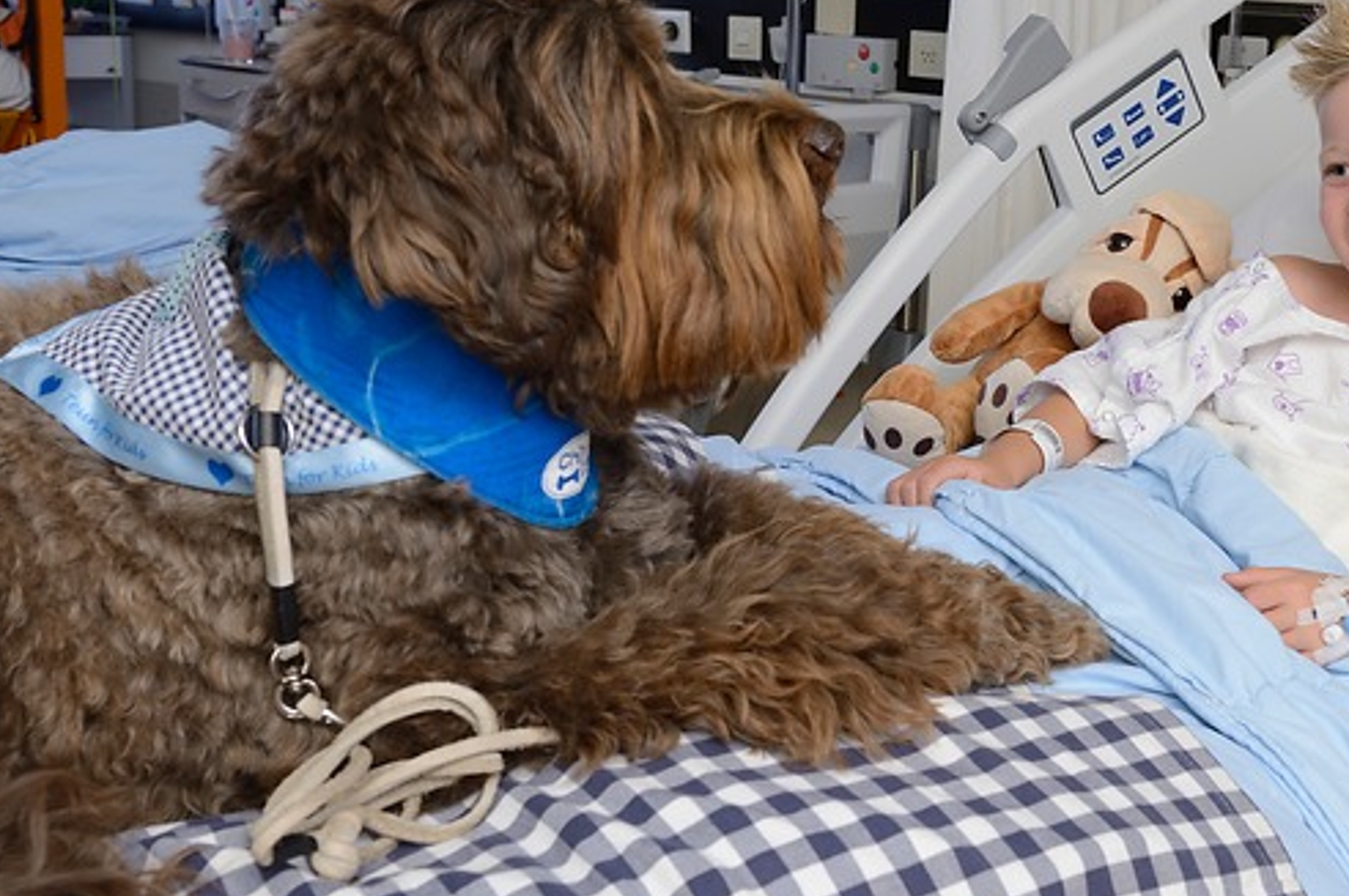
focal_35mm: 52
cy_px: 392
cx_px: 924
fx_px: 1947
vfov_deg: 25.9
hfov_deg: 37.7
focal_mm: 32
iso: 500
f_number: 8
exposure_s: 1/125
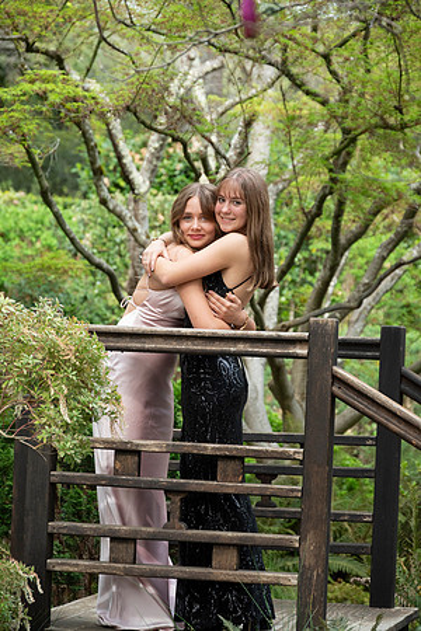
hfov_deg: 10.2
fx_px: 2368
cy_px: 316
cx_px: 210
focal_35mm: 135
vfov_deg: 15.2
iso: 1250
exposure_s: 1/640
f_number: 6.3
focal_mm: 135
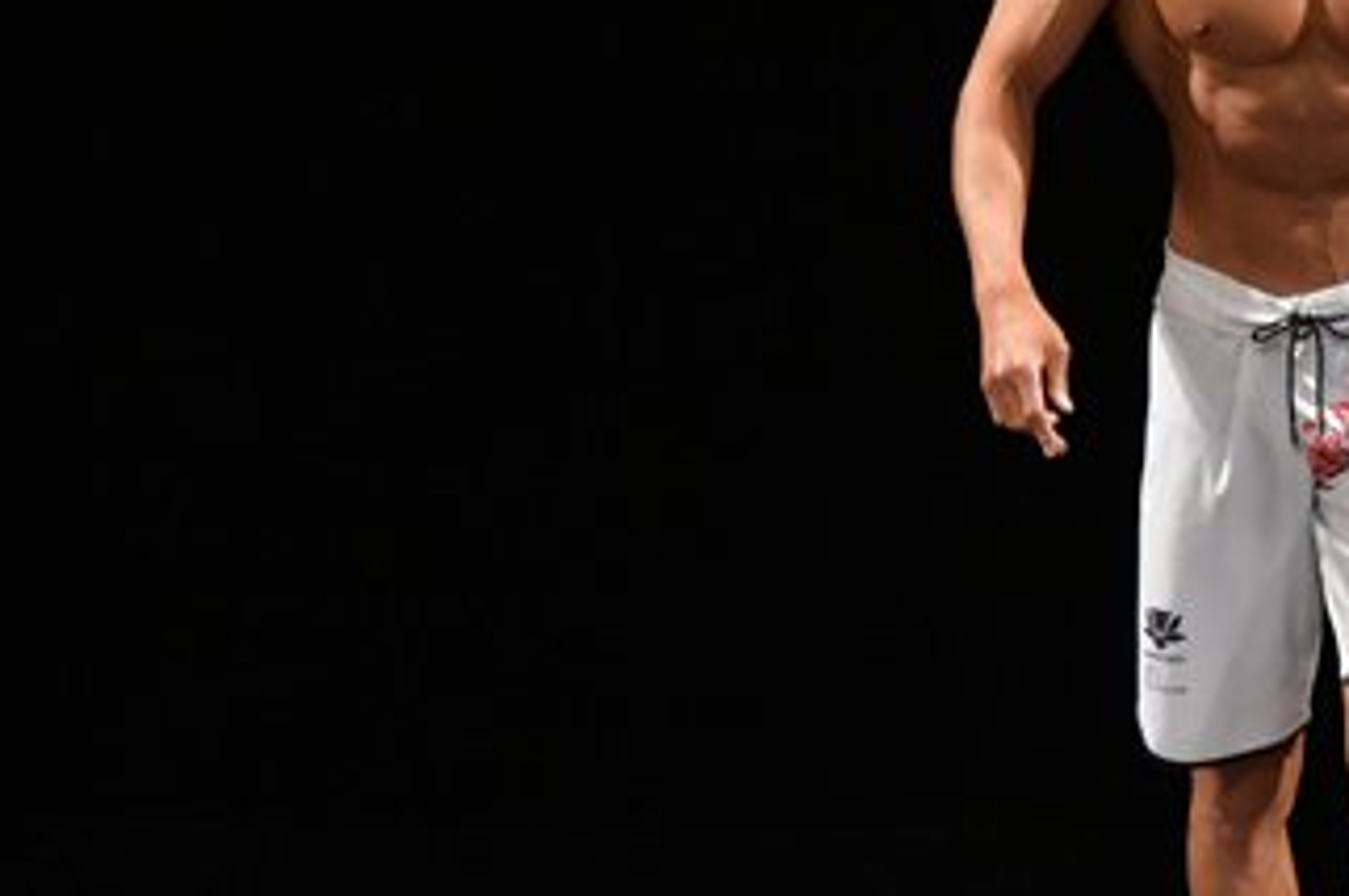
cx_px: 1582
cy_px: 335
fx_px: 27064
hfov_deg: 2.9
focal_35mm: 723
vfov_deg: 1.9
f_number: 5.6
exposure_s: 1/400
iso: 3200
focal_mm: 200
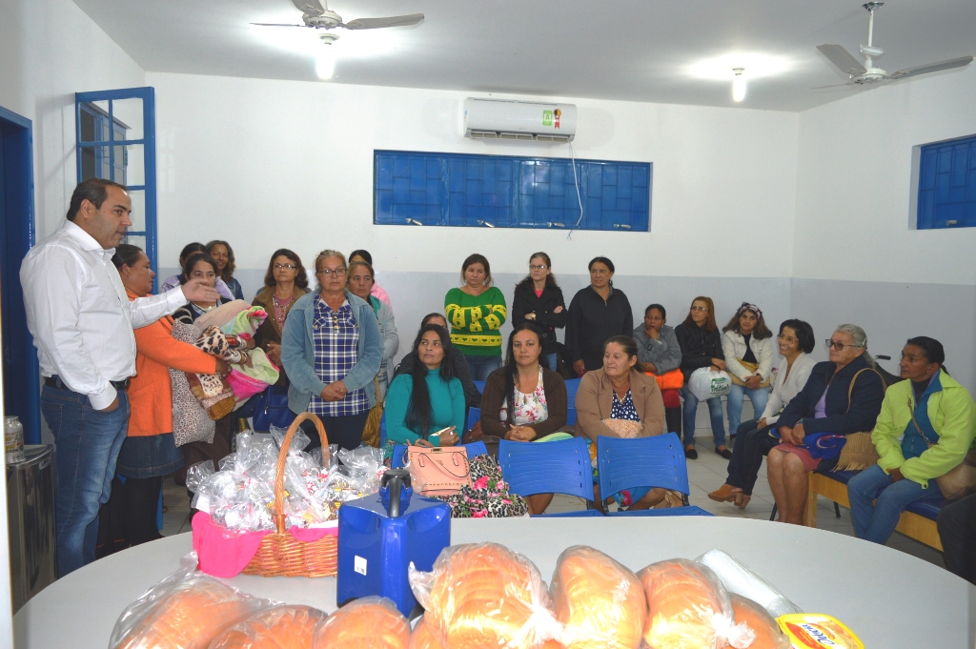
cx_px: 488
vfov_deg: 47.9
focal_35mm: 27
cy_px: 324
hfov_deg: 67.4
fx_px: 731
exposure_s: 1/80
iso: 400
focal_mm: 18
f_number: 4
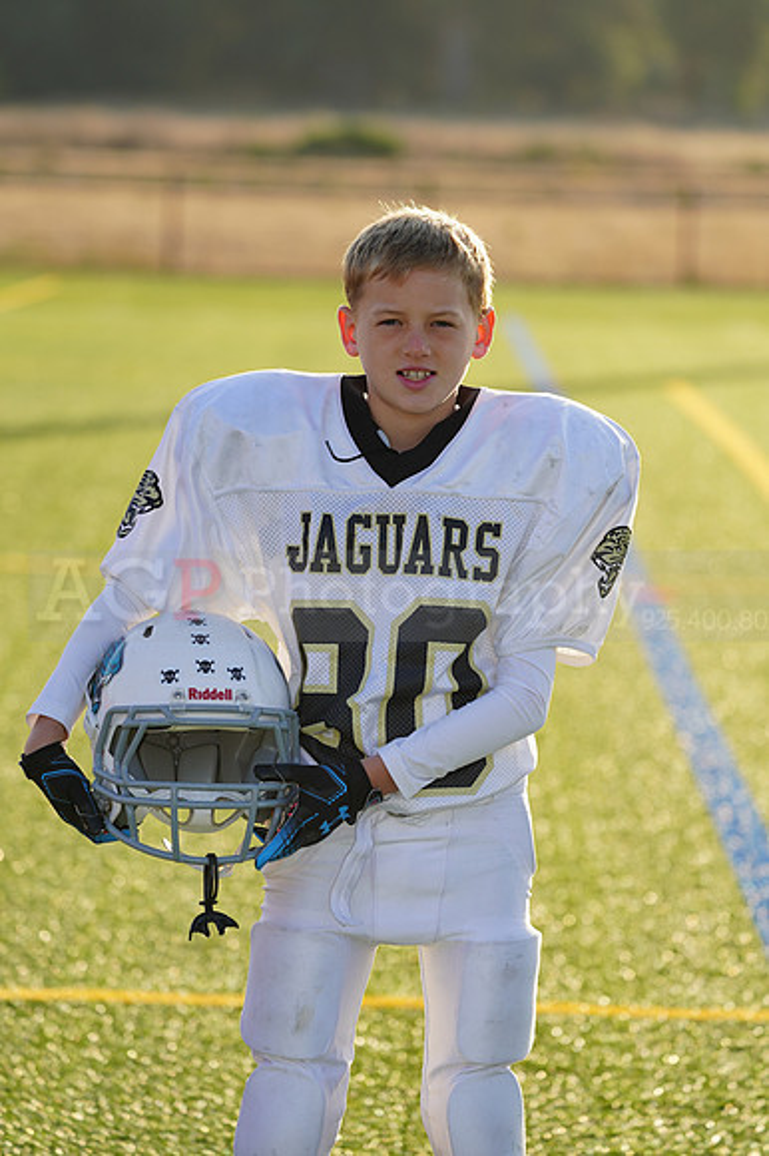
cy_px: 578
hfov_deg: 6.8
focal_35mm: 203
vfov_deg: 10.1
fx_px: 6512
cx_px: 384
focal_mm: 203
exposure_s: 1/250
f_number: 5.6
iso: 100
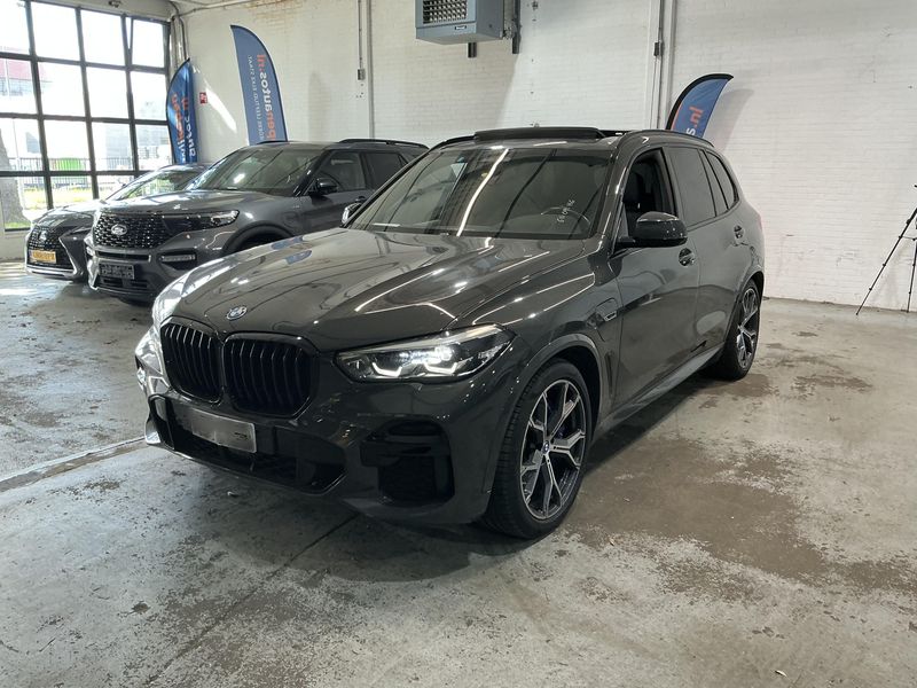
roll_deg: +0.9
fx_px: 742
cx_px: 458
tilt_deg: -11.1
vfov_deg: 49.7
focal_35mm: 28
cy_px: 344
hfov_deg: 63.4
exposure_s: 1/98
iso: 64
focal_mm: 3
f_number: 1.8
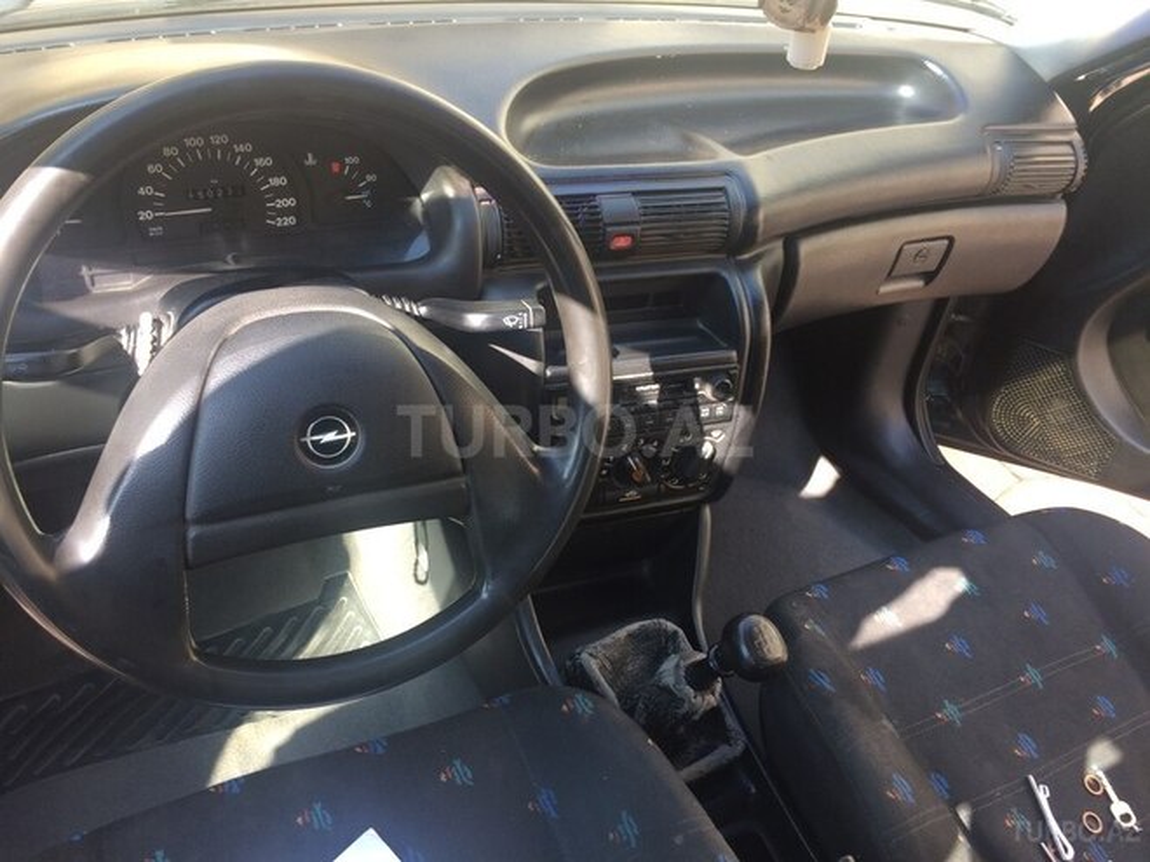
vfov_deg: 48.2
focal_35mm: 29
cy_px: 431
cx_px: 575
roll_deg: -9.2
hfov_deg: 61.7
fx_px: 963
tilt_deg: -36.5
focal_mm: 4.15
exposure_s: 1/100
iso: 32
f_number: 2.2
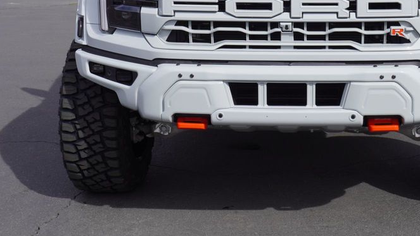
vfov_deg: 17.5
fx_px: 757
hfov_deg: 30.7
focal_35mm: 68
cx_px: 283
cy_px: 22
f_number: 11
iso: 100
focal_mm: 28
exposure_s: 1/160
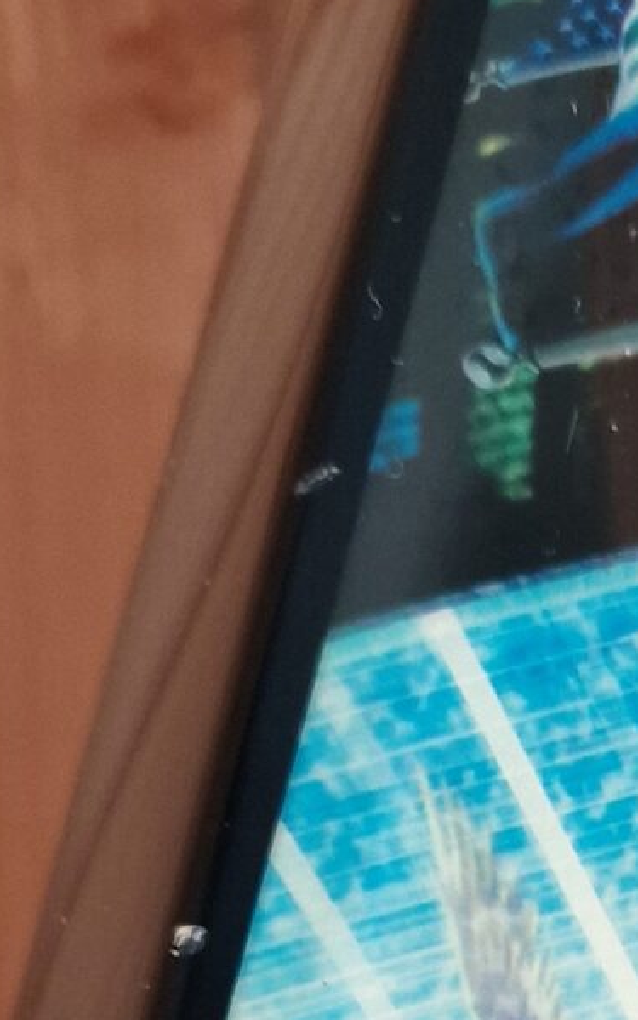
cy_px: 1442
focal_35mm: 104
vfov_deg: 18.2
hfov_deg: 11.8
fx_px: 2893
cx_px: 1070
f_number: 1.8
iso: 50
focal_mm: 6.4
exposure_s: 1/120
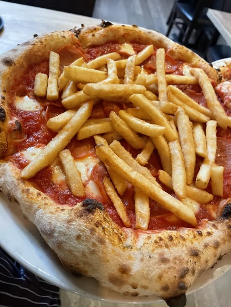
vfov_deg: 67.3
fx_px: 231
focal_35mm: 26
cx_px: 116
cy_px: 154
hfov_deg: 53.1
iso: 250
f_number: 1.6
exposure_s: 1/60
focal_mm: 4.2
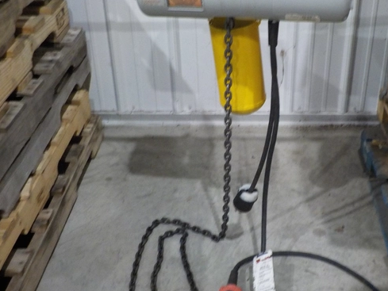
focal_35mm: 46
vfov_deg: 31.5
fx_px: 516
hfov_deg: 40.9
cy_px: 122
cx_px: 245
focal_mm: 4.1
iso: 360
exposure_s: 1/30
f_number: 3.3
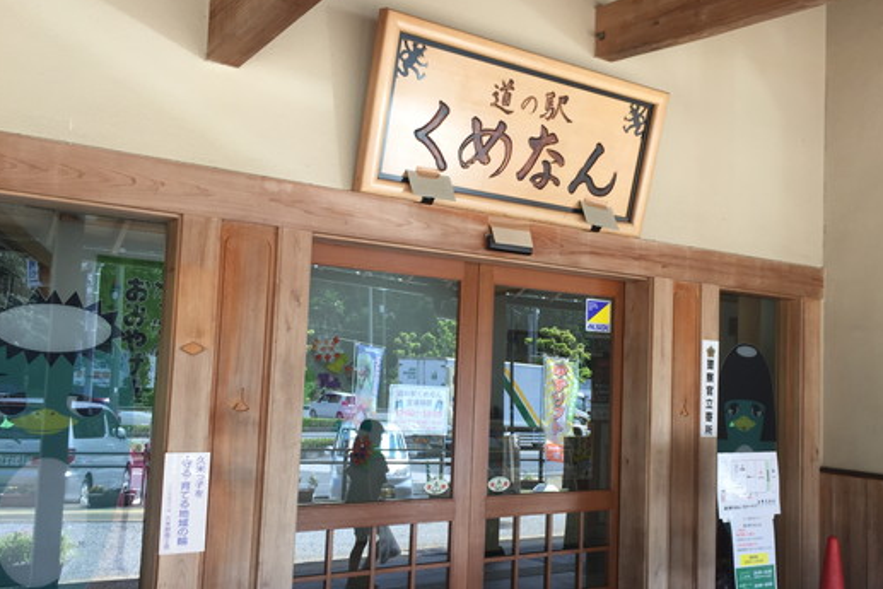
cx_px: 502
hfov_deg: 54.2
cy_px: 318
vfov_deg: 37.9
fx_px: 859
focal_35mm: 35
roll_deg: -3.6
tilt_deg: +3.4
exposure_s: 1/120
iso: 32
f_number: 2.2
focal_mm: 4.15
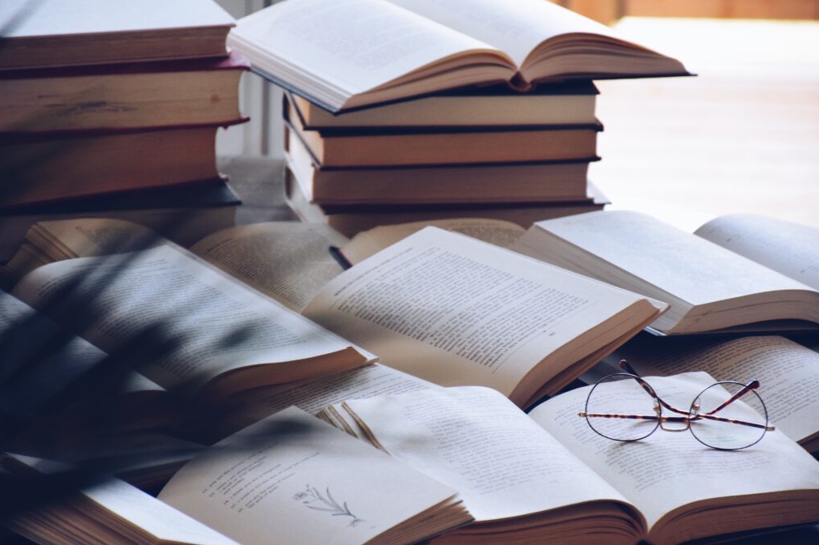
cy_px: 272
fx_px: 4845
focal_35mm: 213
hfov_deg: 9.7
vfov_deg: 6.4
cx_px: 413
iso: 1600
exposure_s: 1/125
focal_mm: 140
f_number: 5.6
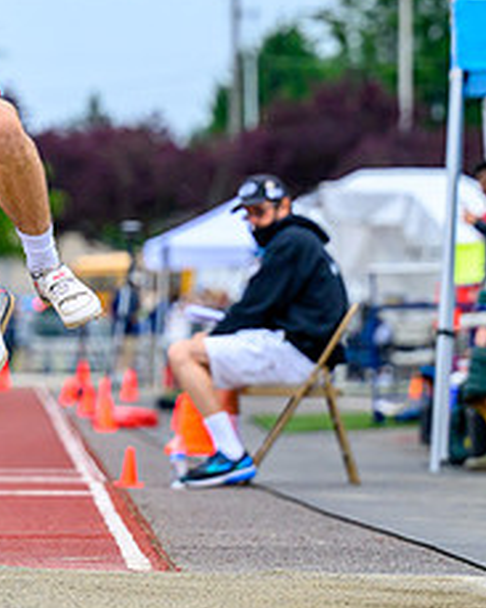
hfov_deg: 4.4
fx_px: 6297
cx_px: -129
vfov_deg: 5.5
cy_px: 126
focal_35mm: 350
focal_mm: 115
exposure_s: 1/2500
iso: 500
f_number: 3.2
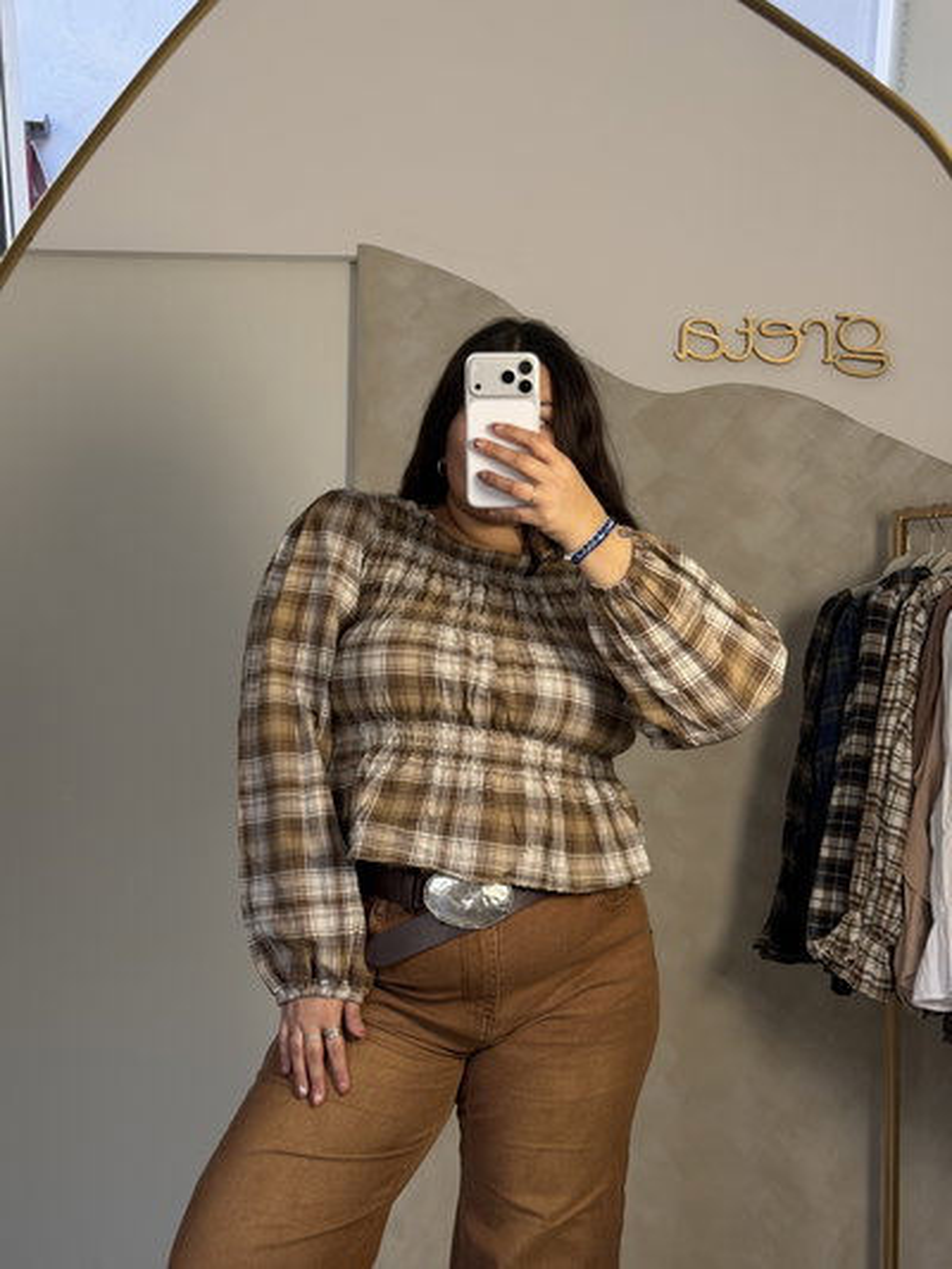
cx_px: 476
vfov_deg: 39.6
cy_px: 634
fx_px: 1759
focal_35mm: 48
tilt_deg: -18.0
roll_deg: -0.9
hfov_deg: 30.3
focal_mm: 6.76
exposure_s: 1/139
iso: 50
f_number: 1.78
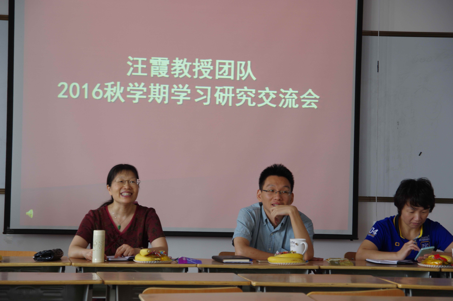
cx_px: 226
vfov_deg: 12.2
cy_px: 150
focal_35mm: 112
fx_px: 1408
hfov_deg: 18.3
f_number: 5.6
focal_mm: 75
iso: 200
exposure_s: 1/20
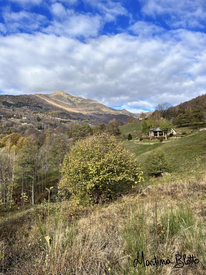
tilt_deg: +5.4
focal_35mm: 26
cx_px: 103
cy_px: 138
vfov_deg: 67.3
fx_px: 206
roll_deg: -1.4
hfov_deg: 53.1
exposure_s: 1/2463
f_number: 1.6
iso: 50
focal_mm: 5.1
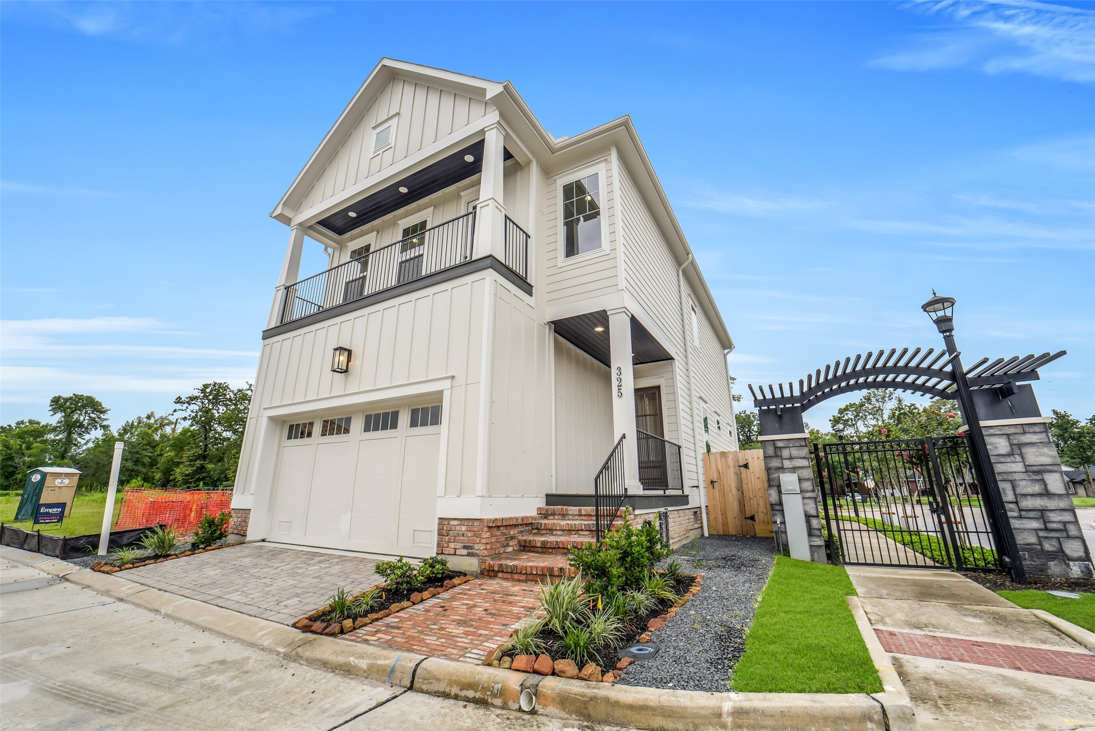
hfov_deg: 104.2
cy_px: 366
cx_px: 548
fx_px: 426
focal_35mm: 14
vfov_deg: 81.2
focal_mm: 14
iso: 500
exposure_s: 1/160
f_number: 11
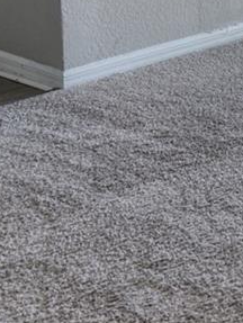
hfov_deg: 11.9
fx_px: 999
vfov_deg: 17.2
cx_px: 529
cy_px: -100
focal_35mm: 107
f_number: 3.5
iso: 100
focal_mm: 20
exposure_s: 1/60
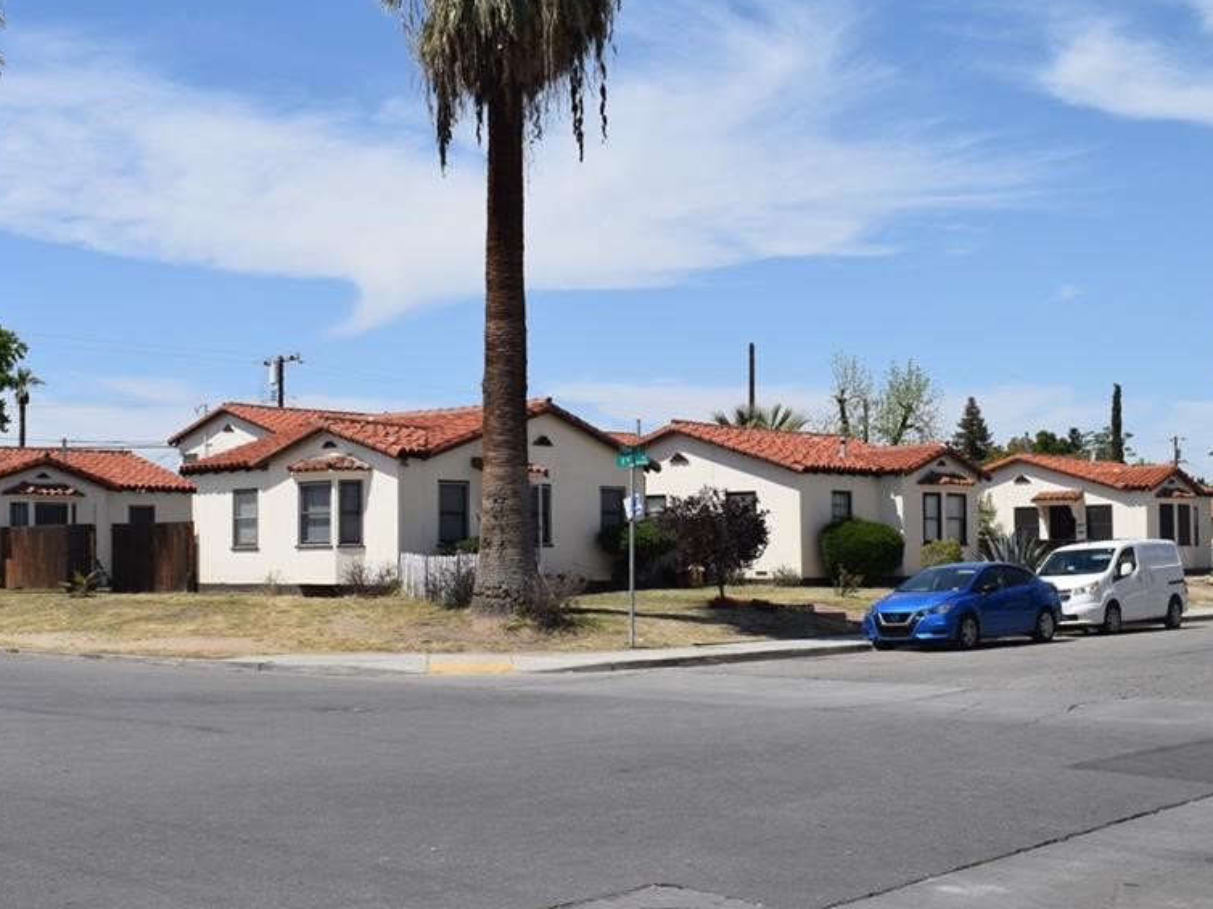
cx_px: 508
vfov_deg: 30.8
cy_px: 492
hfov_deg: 40.3
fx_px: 1646
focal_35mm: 47
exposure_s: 1/400
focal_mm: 24
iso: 200
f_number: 10
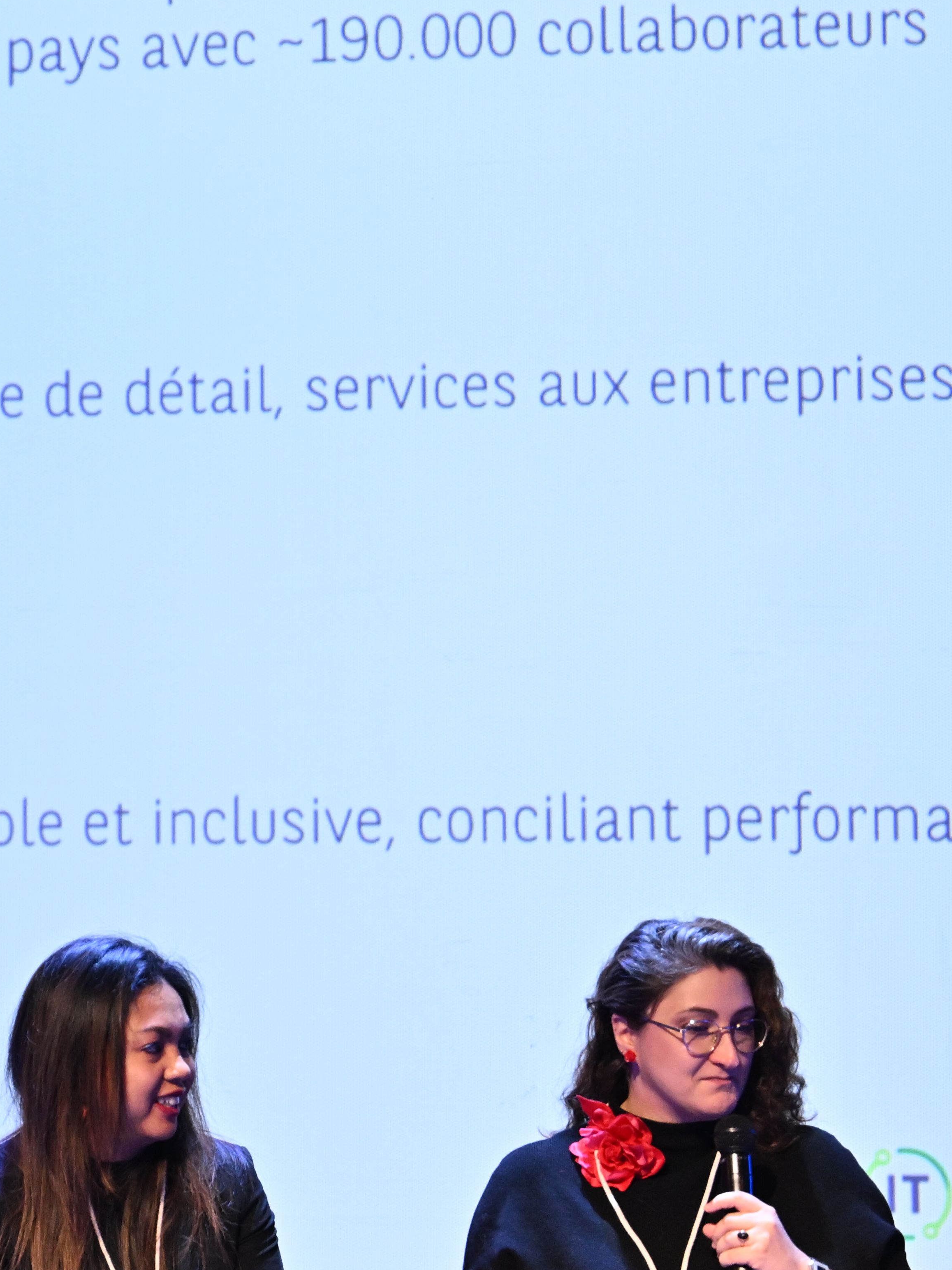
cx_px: 87
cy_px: 666
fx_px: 6601
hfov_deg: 8.2
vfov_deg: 11.0
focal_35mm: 180
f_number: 2.8
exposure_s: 1/200
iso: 1600
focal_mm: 70
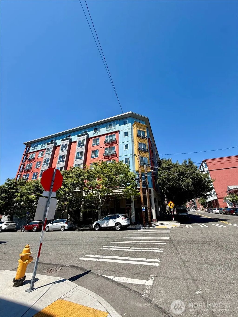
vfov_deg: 102.1
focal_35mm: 14
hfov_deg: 85.7
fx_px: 128
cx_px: 119
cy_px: 158
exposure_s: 1/770
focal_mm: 2.22
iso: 25
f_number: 2.2
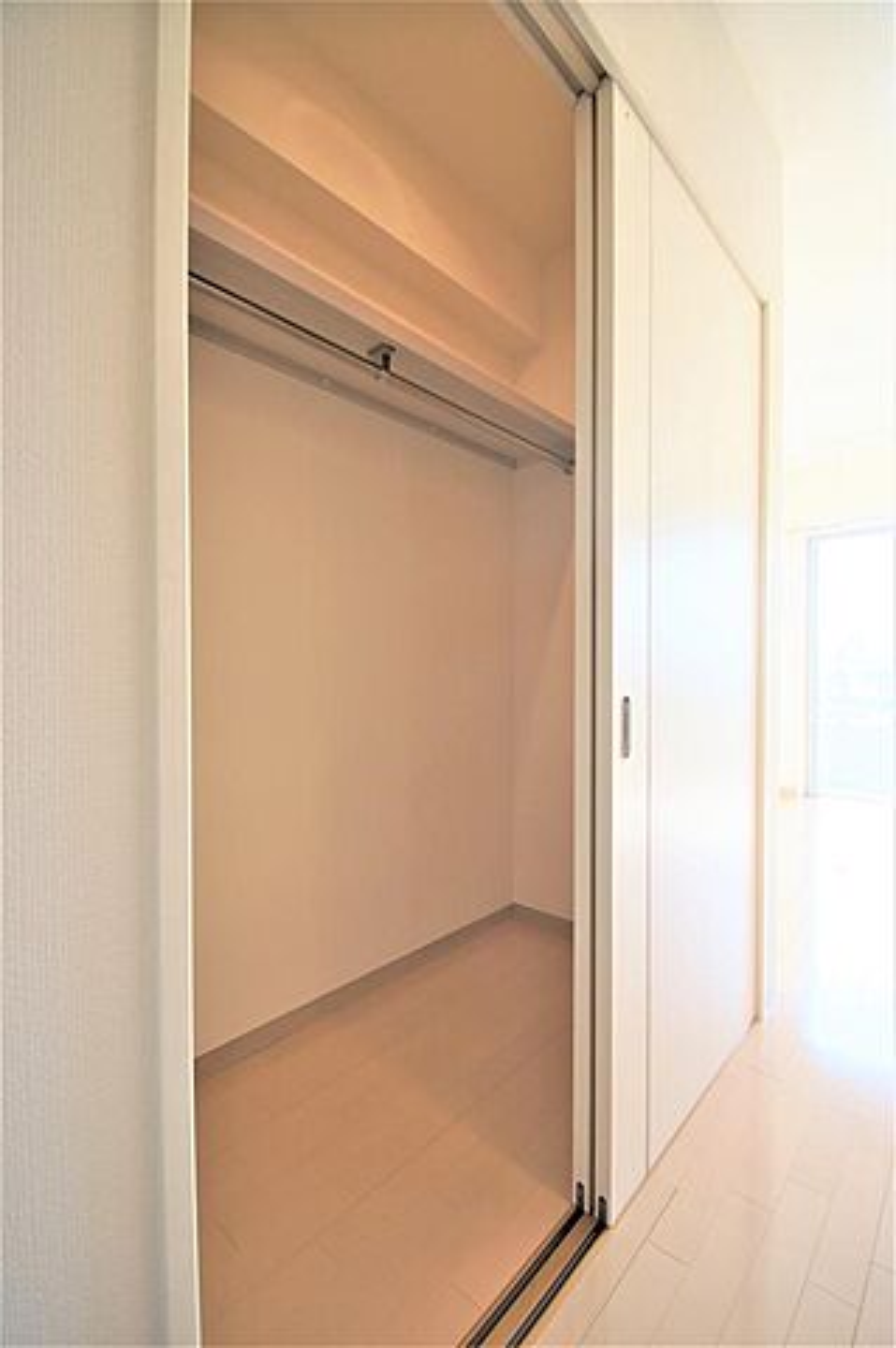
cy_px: 674
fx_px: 561
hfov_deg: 77.2
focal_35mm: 15
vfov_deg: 100.4
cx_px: 448
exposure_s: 1/50
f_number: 4.5
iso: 100
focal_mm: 10
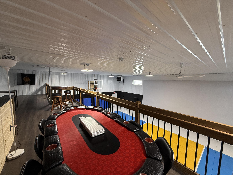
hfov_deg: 102.1
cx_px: 116
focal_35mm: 14
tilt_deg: -4.2
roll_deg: -1.1
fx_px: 94
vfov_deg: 85.7
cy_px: 88
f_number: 2.2
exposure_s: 1/99
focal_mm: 2.22
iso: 200
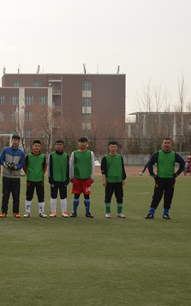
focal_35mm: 80
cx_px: -62
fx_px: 667
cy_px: 137
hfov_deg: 15.5
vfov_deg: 25.8
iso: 100
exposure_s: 1/200
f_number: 7.1
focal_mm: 30
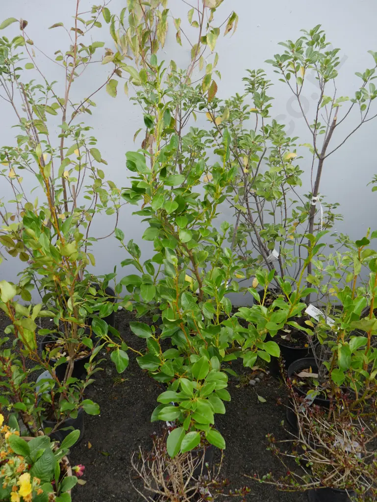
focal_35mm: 32
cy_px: 251
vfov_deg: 56.8
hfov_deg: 44.2
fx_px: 464
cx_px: 188
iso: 200
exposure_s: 1/125
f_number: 4
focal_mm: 16
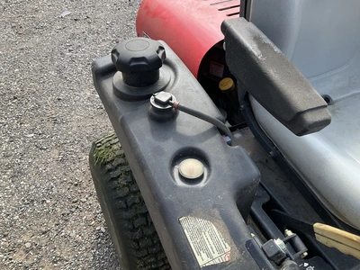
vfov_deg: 48.2
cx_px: 180
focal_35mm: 29
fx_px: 302
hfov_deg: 61.7
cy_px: 135
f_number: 1.8
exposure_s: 1/412
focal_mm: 3
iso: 25
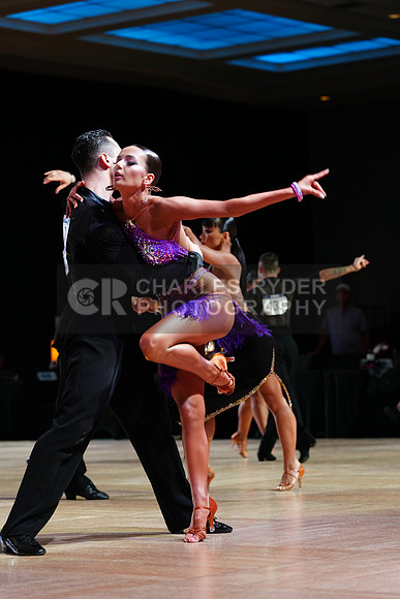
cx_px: 200
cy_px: 300
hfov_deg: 11.8
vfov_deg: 17.6
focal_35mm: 116
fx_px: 1932
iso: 2500
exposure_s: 1/320
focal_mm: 116
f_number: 4
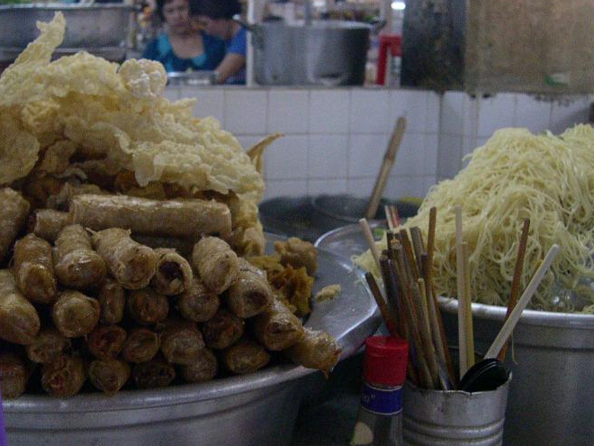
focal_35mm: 59
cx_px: 247
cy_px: 246
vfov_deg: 24.8
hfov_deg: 32.6
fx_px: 1012
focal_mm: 8
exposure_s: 1/60
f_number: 2.8
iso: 400
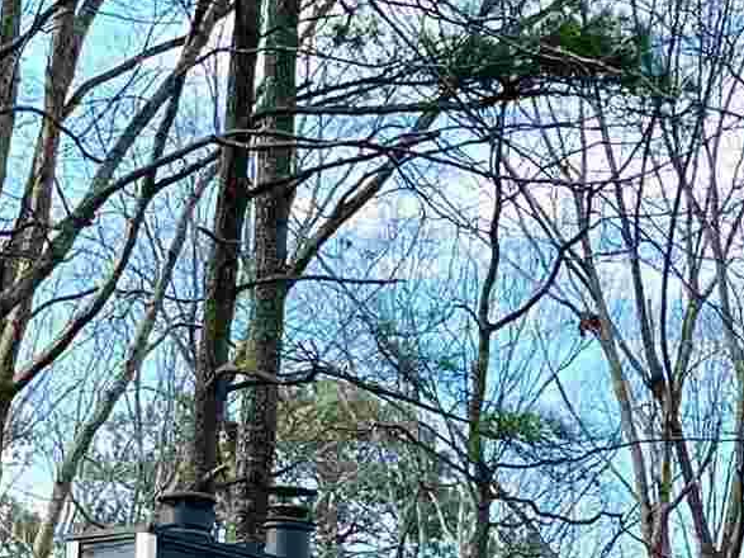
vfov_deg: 10.5
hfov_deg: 13.4
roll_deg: -0.5
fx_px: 2922
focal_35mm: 136
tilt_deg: +5.2
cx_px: 1209
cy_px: 847
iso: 50
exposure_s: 1/1106
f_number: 1.6
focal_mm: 5.1
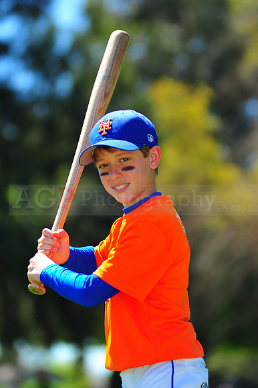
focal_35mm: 180
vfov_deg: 11.4
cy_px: 194
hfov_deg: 7.6
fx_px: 1937
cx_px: 129
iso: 200
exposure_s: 1/800
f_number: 4
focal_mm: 180
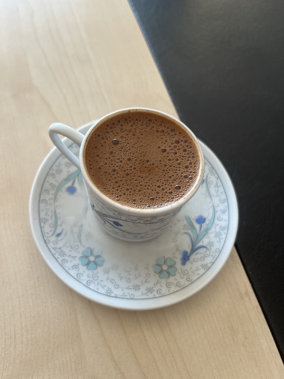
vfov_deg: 67.3
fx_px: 284
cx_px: 142
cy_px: 190
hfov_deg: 53.1
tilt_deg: -62.9
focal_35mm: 26
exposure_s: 1/121
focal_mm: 5.1
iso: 80
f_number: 1.6
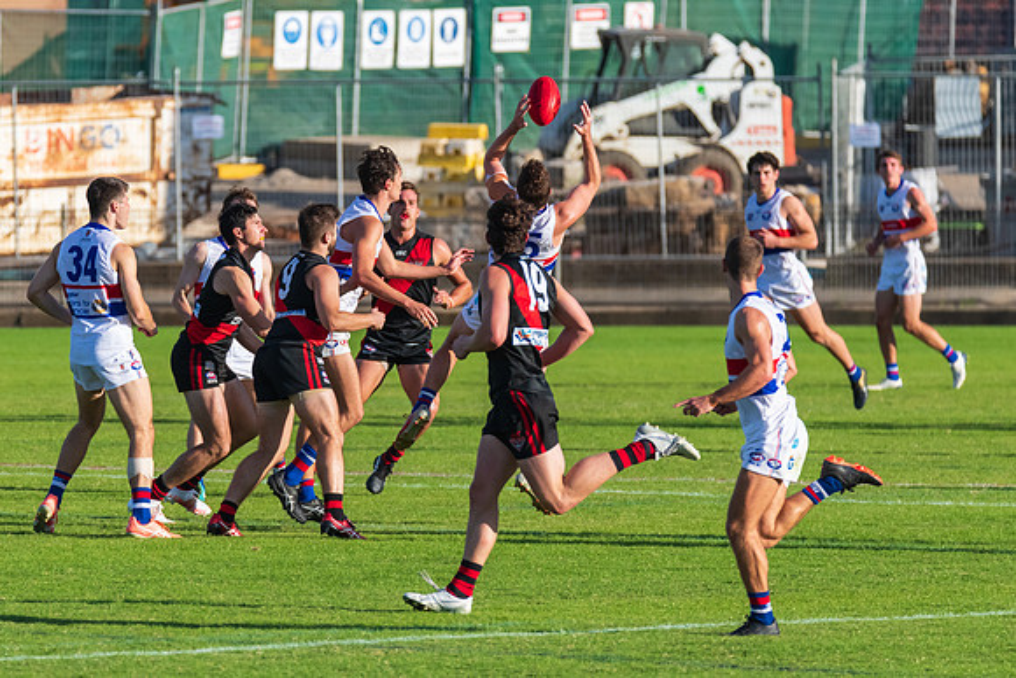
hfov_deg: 3.7
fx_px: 15558
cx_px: 376
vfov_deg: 2.5
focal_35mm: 551
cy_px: 247
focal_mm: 400
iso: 1000
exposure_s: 1/4000
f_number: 6
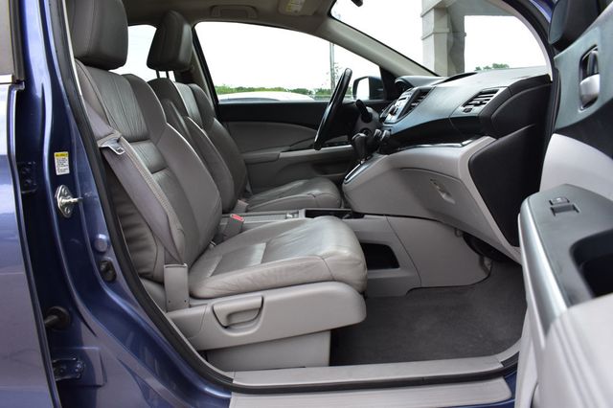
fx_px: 459
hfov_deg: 67.4
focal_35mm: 27
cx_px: 306
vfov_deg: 47.9
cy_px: 204
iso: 400
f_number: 9
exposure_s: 1/160
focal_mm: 18
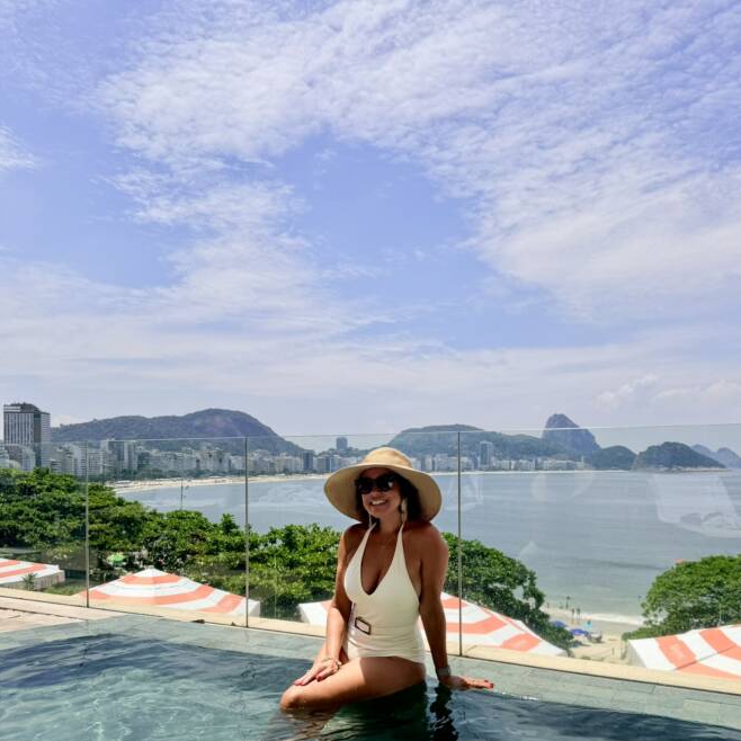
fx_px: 702
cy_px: 471
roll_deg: +1.6
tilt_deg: +0.7
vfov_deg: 54.9
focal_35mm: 29
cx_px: 378
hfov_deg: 55.6
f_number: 1.78
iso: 80
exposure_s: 1/10309
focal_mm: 6.76
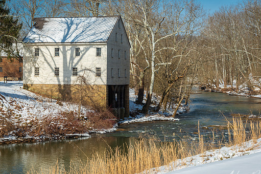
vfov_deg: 18.2
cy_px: 90
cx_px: 118
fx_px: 543
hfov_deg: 27.0
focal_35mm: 75
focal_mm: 66
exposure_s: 1/60
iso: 64
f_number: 13
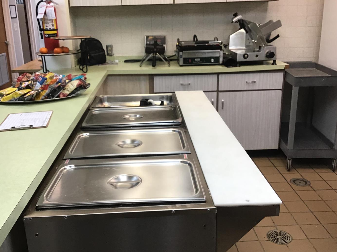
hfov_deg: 51.3
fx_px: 350
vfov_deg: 39.6
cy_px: 115
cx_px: 156
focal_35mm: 36
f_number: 2.4
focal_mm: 3.3
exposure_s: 1/30
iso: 50
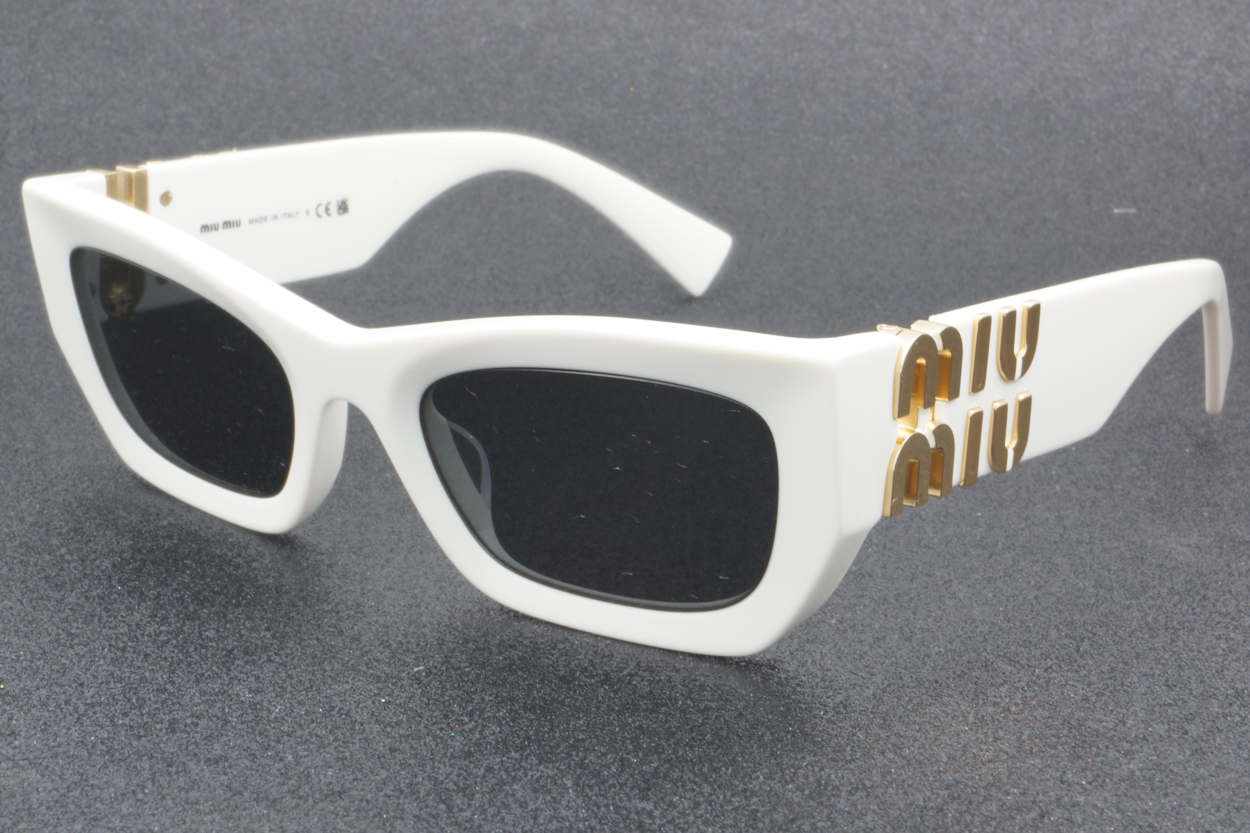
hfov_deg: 27.0
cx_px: 625
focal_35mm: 75
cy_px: 416
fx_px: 2604
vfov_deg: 18.2
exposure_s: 1.3
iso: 100
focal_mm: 50
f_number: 32
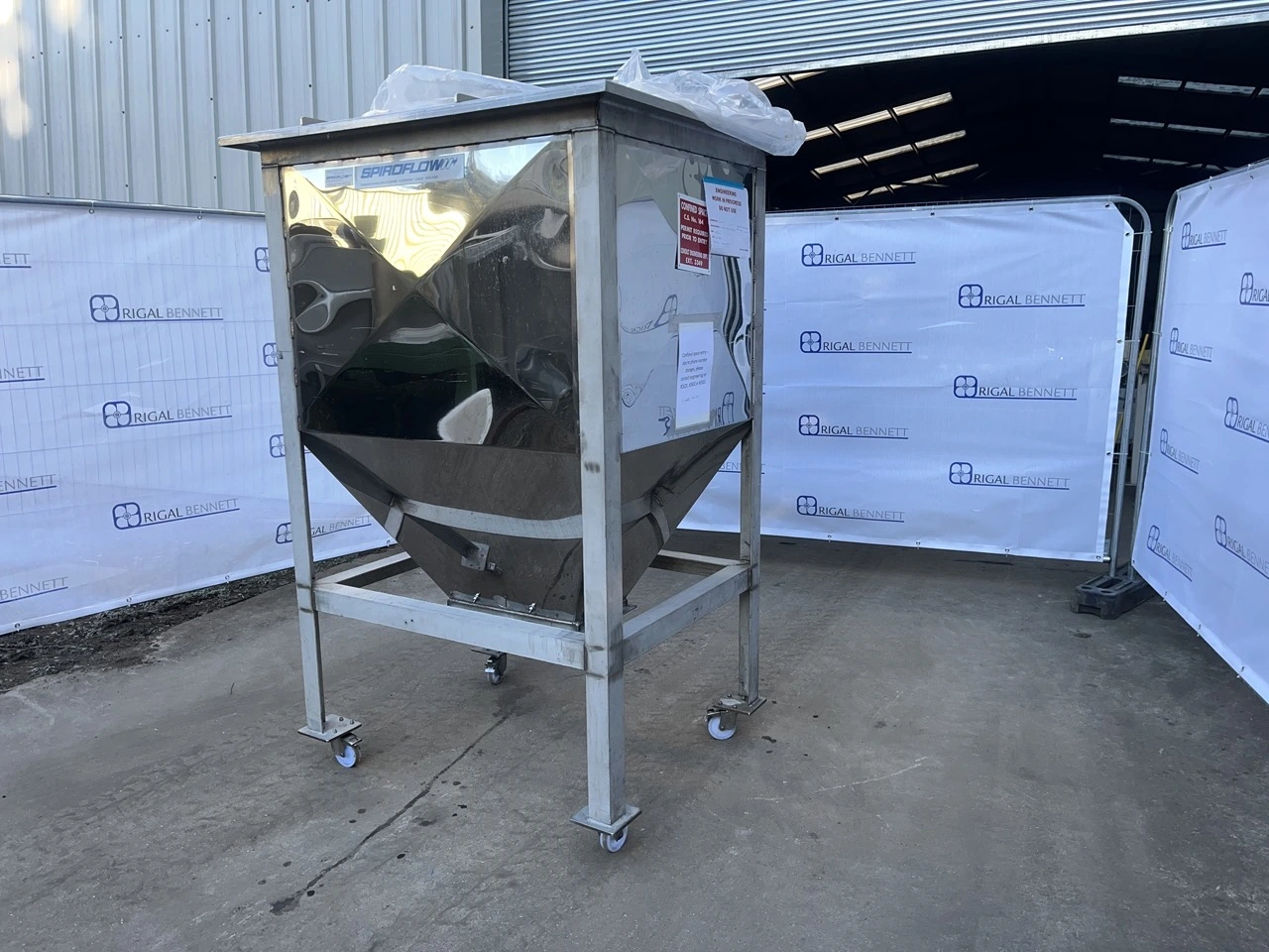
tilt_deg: -7.8
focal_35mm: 26
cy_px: 476
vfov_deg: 53.1
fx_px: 953
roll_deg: -0.1
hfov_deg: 67.3
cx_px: 634
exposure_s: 1/355
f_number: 1.6
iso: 40
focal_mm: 5.1
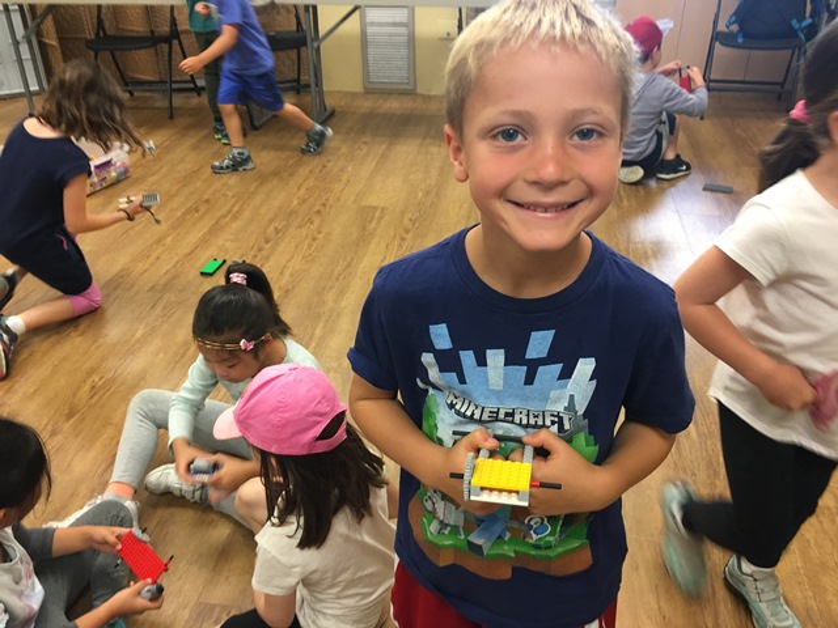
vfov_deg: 48.2
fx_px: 702
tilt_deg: -30.7
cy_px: 314
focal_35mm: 29
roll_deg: +1.1
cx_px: 419
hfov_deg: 61.7
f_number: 2.2
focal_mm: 4.15
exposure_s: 1/30
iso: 100
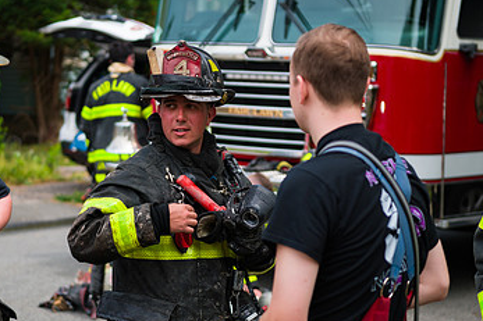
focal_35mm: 117
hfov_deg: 17.5
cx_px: 187
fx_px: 1569
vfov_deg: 11.7
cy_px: 172
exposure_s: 1/1250
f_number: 3.2
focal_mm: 70
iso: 200
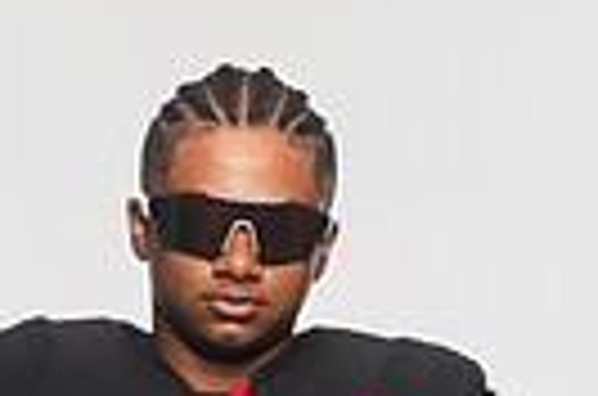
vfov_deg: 7.8
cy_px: 958
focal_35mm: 163
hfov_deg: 12.6
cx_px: 234
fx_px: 2701
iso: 500
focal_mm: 48
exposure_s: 1/200
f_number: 6.3
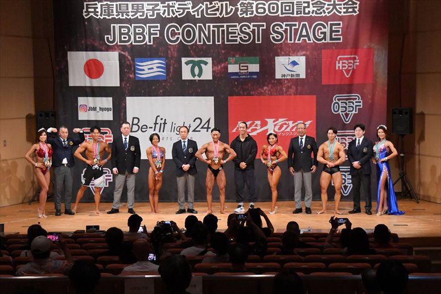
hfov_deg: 21.9
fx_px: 1139
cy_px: 147
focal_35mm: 93
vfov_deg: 14.7
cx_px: 220
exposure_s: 1/400
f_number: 5.6
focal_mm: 62
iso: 8000
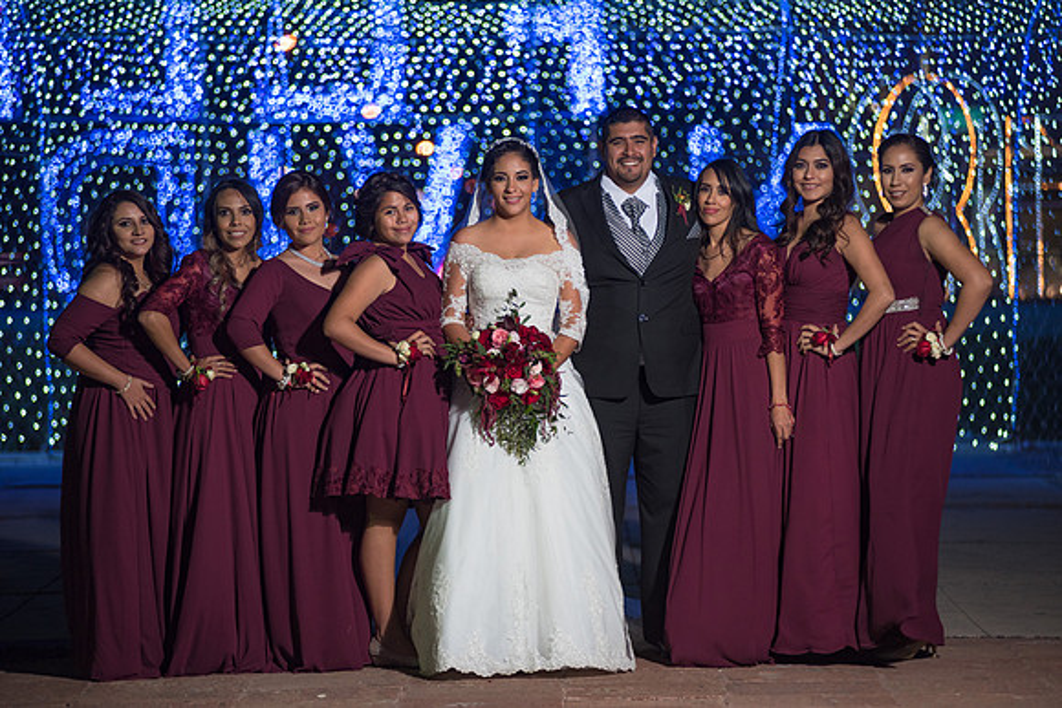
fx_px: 4573
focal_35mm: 155
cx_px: 531
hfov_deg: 13.2
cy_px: 354
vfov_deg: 8.9
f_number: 2.8
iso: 1000
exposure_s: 1/160
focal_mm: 155
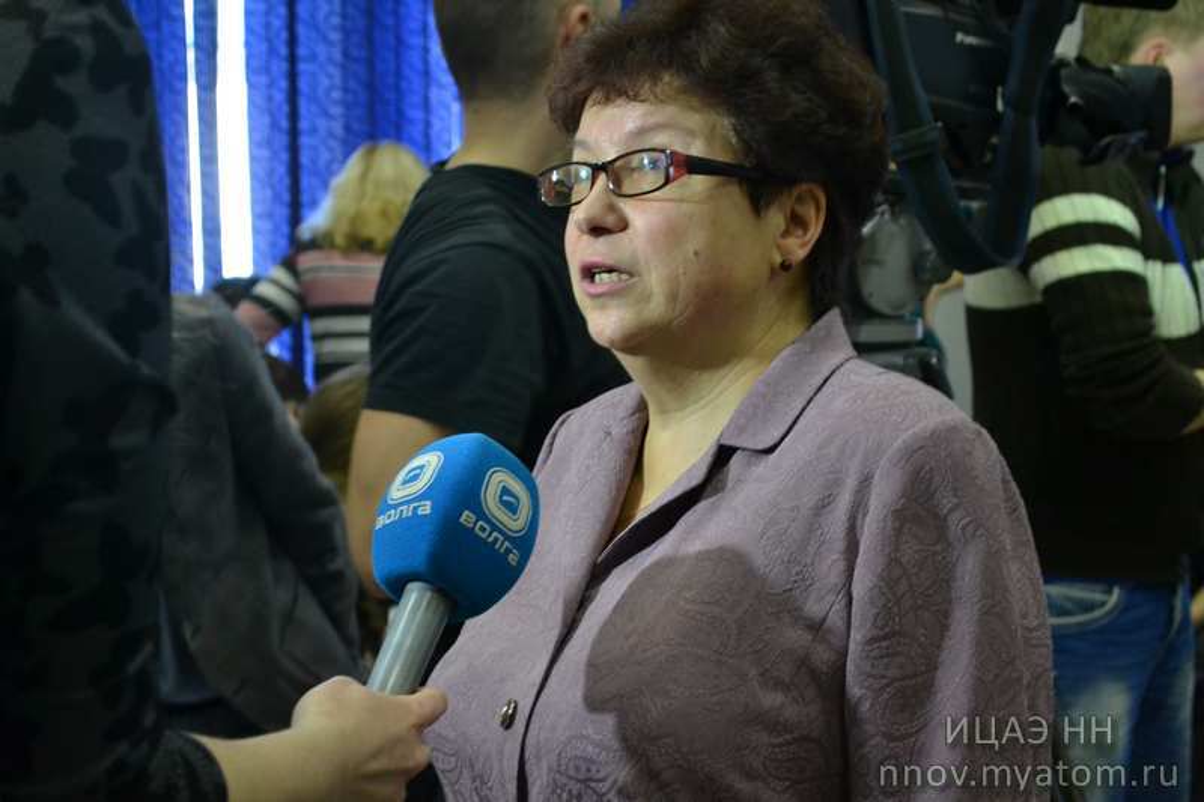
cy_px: 401
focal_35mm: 72
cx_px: 602
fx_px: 2407
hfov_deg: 28.1
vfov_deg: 18.9
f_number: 5.3
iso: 1400
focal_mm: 48
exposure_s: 1/60
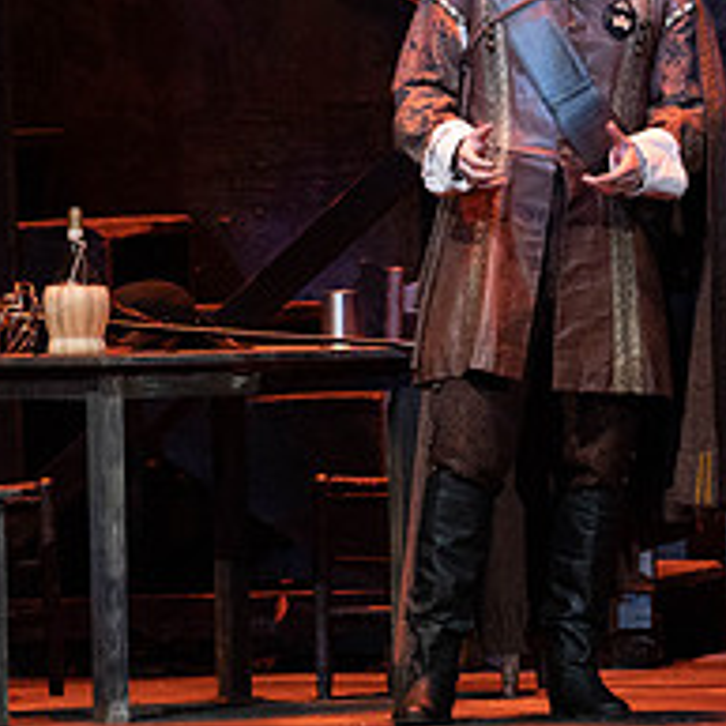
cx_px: 192
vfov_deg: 3.4
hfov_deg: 3.4
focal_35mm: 511
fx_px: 12125
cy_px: 92
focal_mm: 200
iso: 6400
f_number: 5.6
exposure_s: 1/250
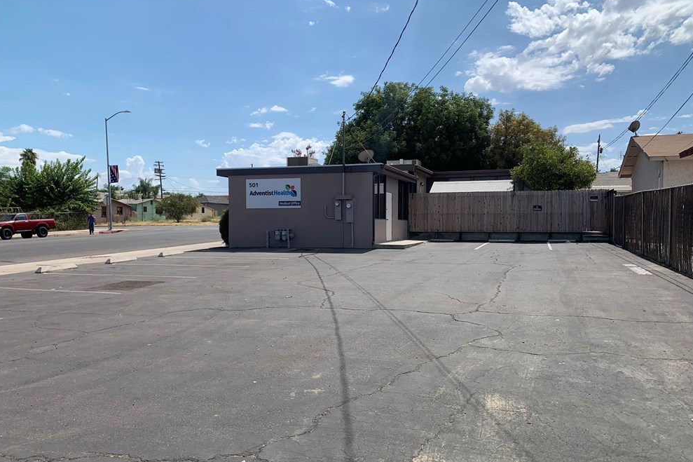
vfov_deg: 46.4
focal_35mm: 28
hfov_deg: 65.5
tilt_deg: -0.4
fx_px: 539
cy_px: 248
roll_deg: -1.0
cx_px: 345
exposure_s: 1/3086
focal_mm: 4.25
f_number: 1.8
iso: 25
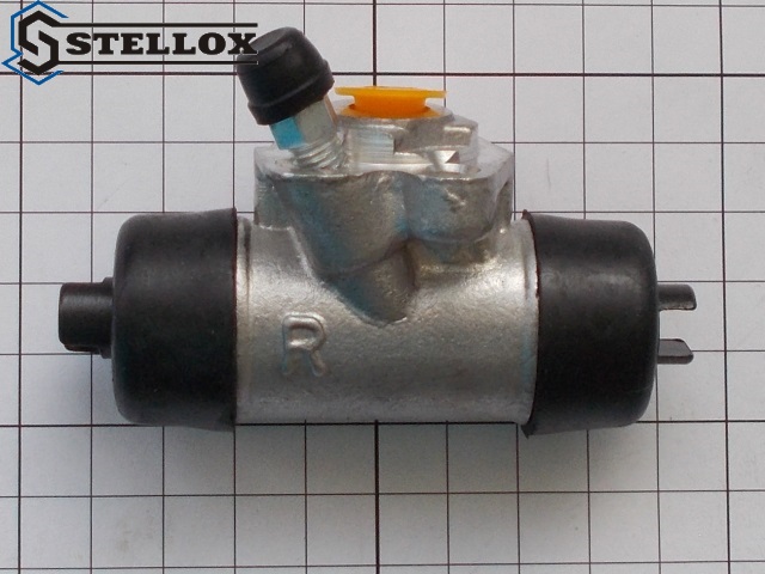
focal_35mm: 26
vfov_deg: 53.1
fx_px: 575
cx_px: 382
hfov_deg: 67.3
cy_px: 287
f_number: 3.2
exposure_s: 1/200
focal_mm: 4.6
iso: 80
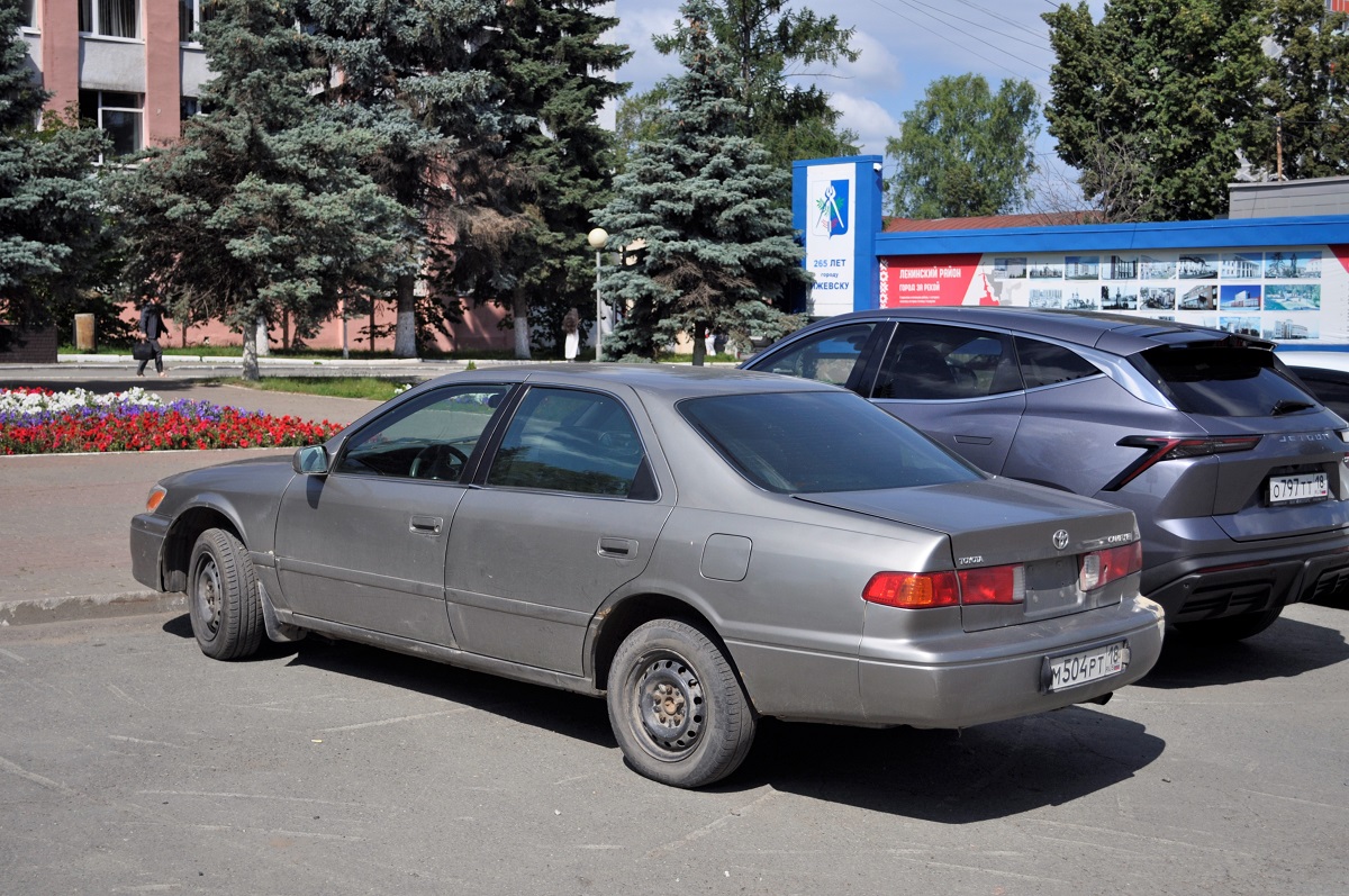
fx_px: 1796
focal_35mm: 48
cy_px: 448
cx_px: 674
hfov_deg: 41.2
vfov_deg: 28.0
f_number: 4.8
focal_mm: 32
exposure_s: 1/1600
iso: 200
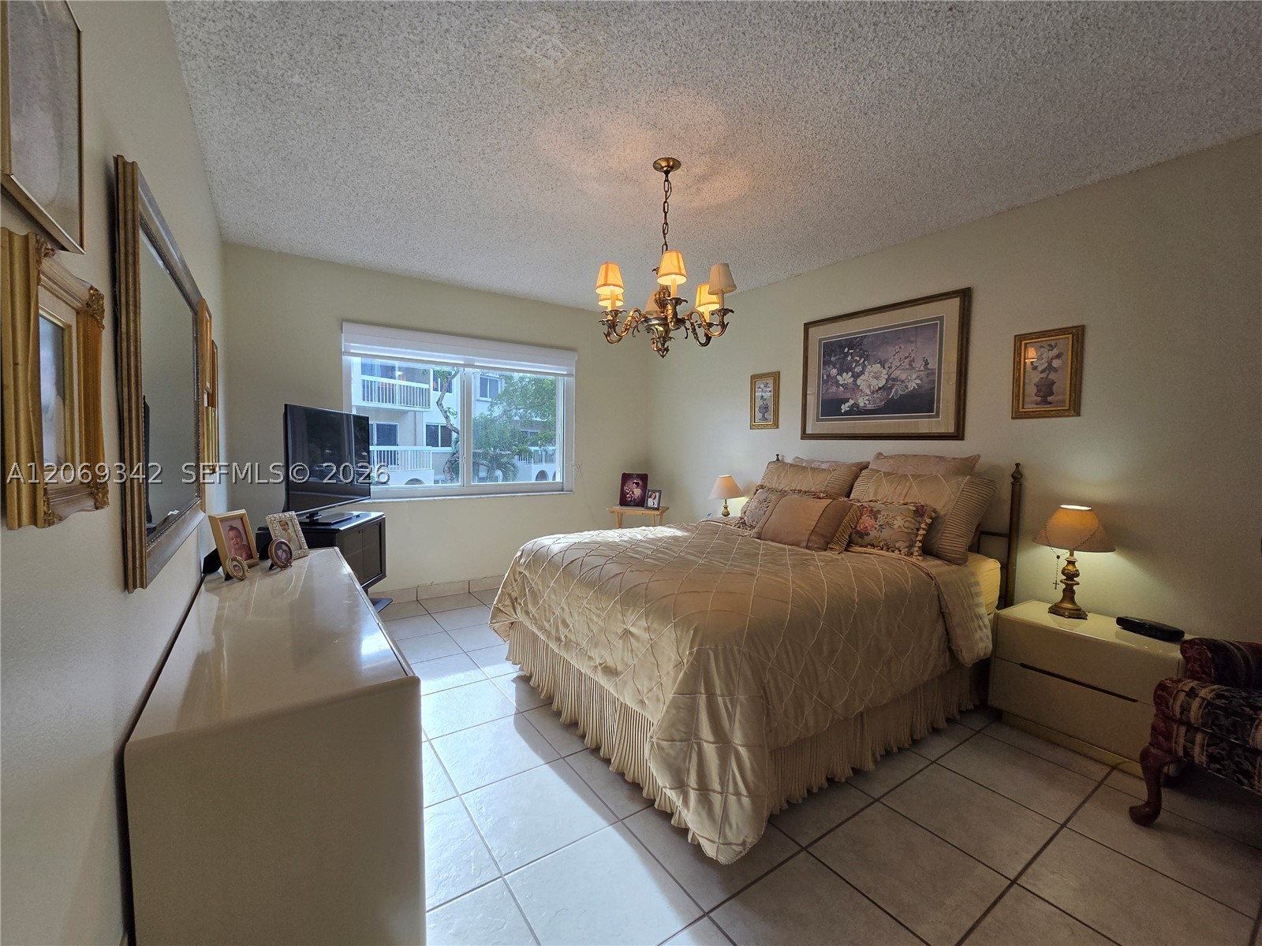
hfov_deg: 106.2
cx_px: 631
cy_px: 473
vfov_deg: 89.9
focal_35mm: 13
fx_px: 474
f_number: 2.2
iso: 100
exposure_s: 1/247
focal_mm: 2.2
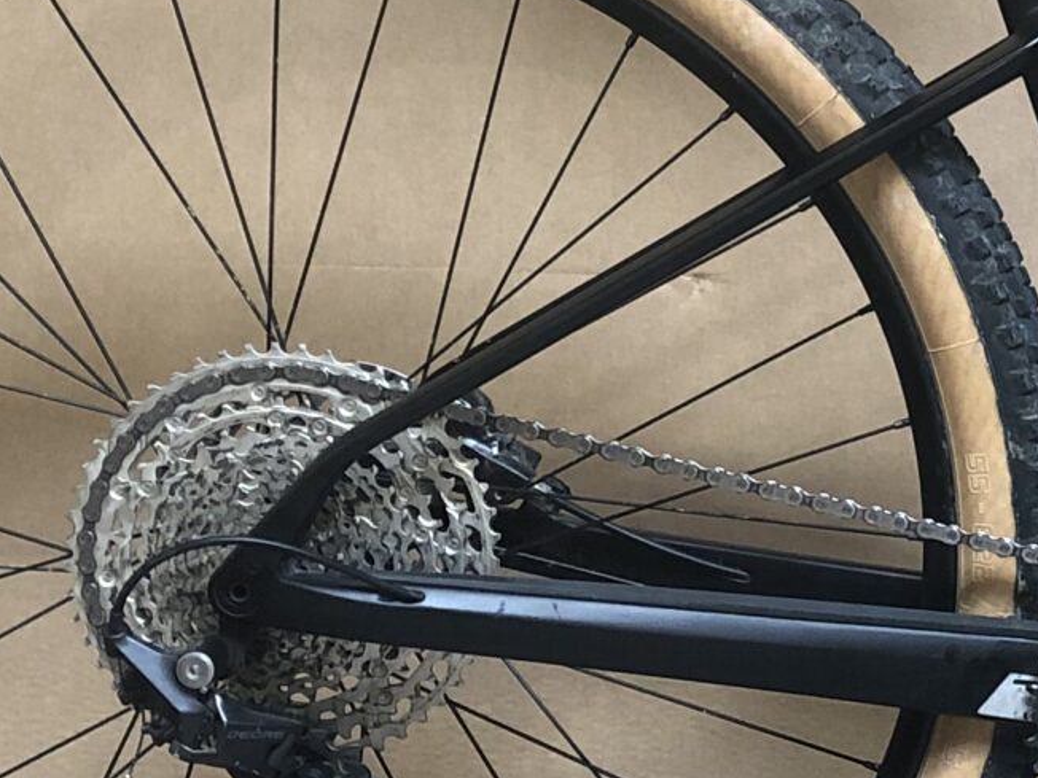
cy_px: 94
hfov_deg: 16.6
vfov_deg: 13.4
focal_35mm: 110
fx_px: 3298
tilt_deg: -9.8
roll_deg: -1.3
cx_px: 1450
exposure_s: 1/30
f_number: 1.8
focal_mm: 3.99
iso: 40
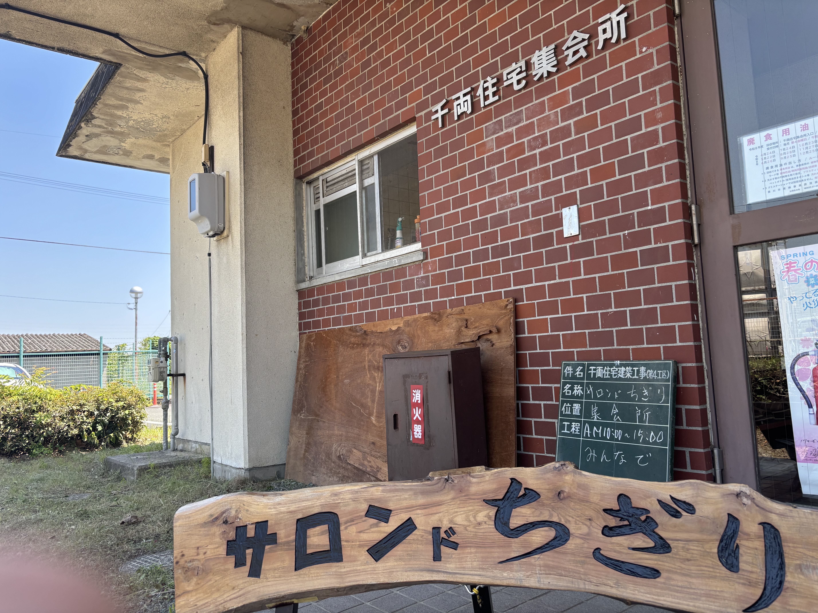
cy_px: 306
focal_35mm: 26
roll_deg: +2.1
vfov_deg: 53.1
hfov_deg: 67.3
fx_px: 614
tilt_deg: +5.2
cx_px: 409
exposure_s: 1/533
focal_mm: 5.96
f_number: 1.6
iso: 50
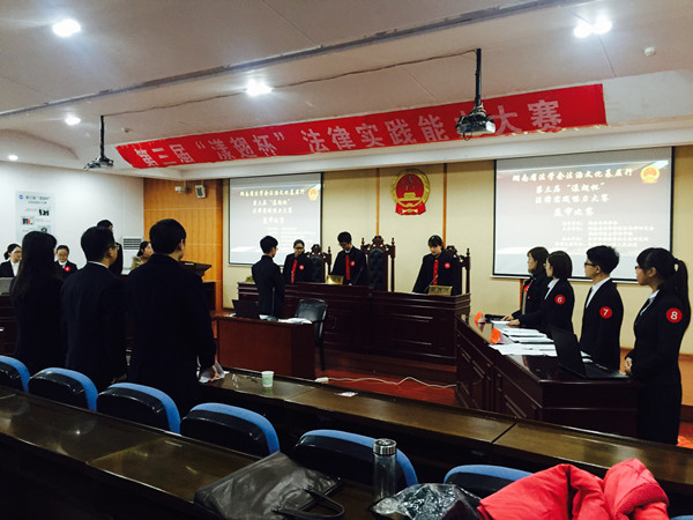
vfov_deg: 48.2
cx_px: 346
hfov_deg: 61.7
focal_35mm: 29
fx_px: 581
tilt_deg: -2.0
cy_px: 260
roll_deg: -0.4
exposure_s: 1/33
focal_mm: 4.15
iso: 160
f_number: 2.2
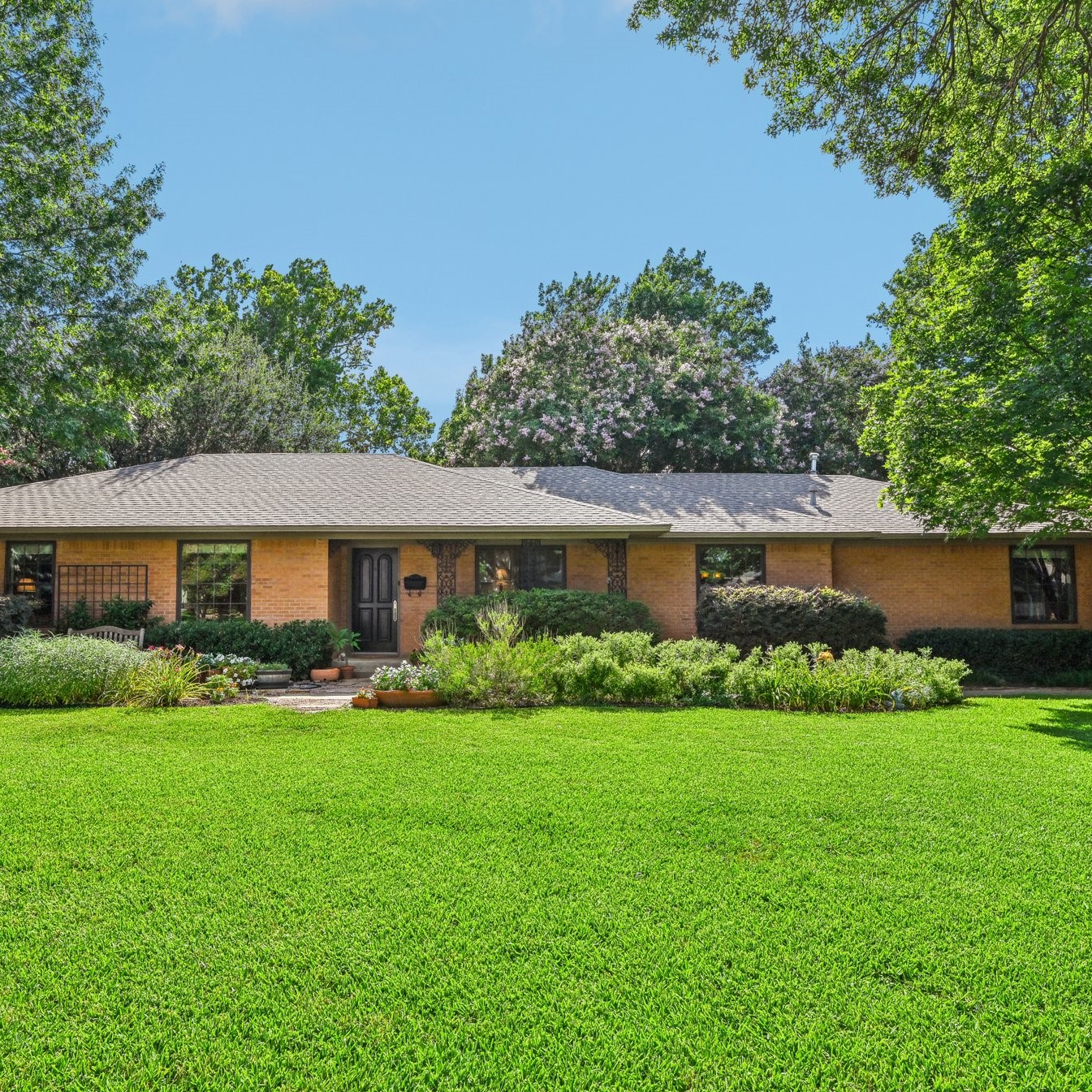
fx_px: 785
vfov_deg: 69.6
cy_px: 553
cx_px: 487
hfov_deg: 69.4
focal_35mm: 22
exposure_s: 1/800
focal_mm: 17
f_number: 8
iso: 400
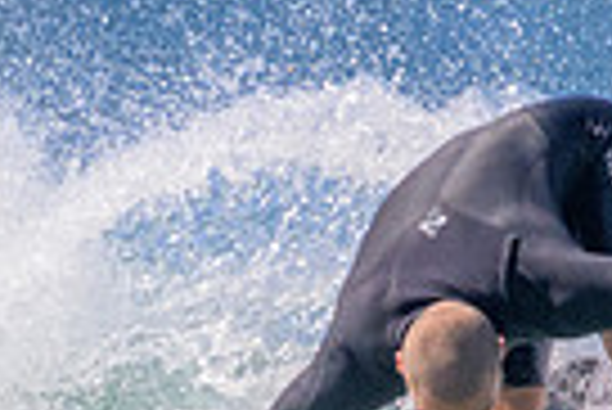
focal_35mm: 3891
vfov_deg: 0.4
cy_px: 557
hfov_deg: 0.5
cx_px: 574
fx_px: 66217
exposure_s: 1/2000
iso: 1800
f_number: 11
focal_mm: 800
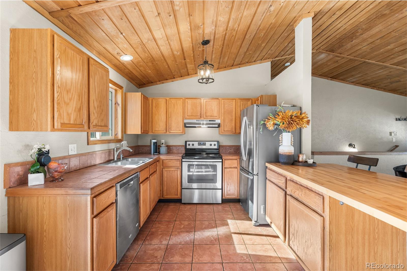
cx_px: 204
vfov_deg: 72.0
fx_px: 186
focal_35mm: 16
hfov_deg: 95.0
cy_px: 136
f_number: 8
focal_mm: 16.5
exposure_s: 1/13
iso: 400
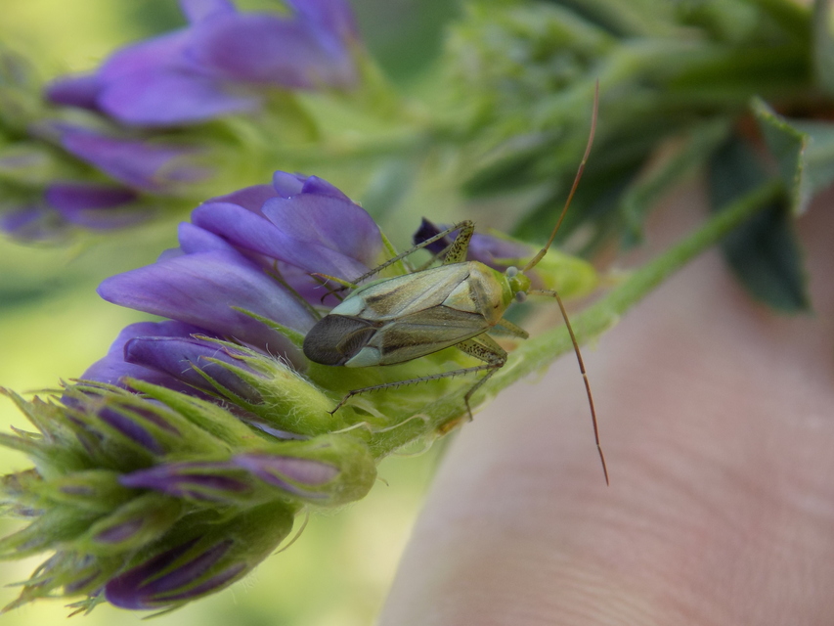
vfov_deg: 13.8
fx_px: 2578
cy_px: 313
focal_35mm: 107
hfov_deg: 18.4
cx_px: 417
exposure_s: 1/100
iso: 80
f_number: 4.7
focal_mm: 19.1
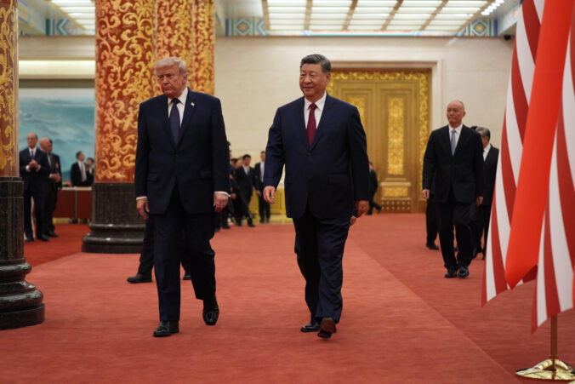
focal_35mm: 70
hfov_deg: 28.8
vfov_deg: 19.5
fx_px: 1118
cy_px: 192
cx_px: 288
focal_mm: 70
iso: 2500
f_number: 2.8
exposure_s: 1/800
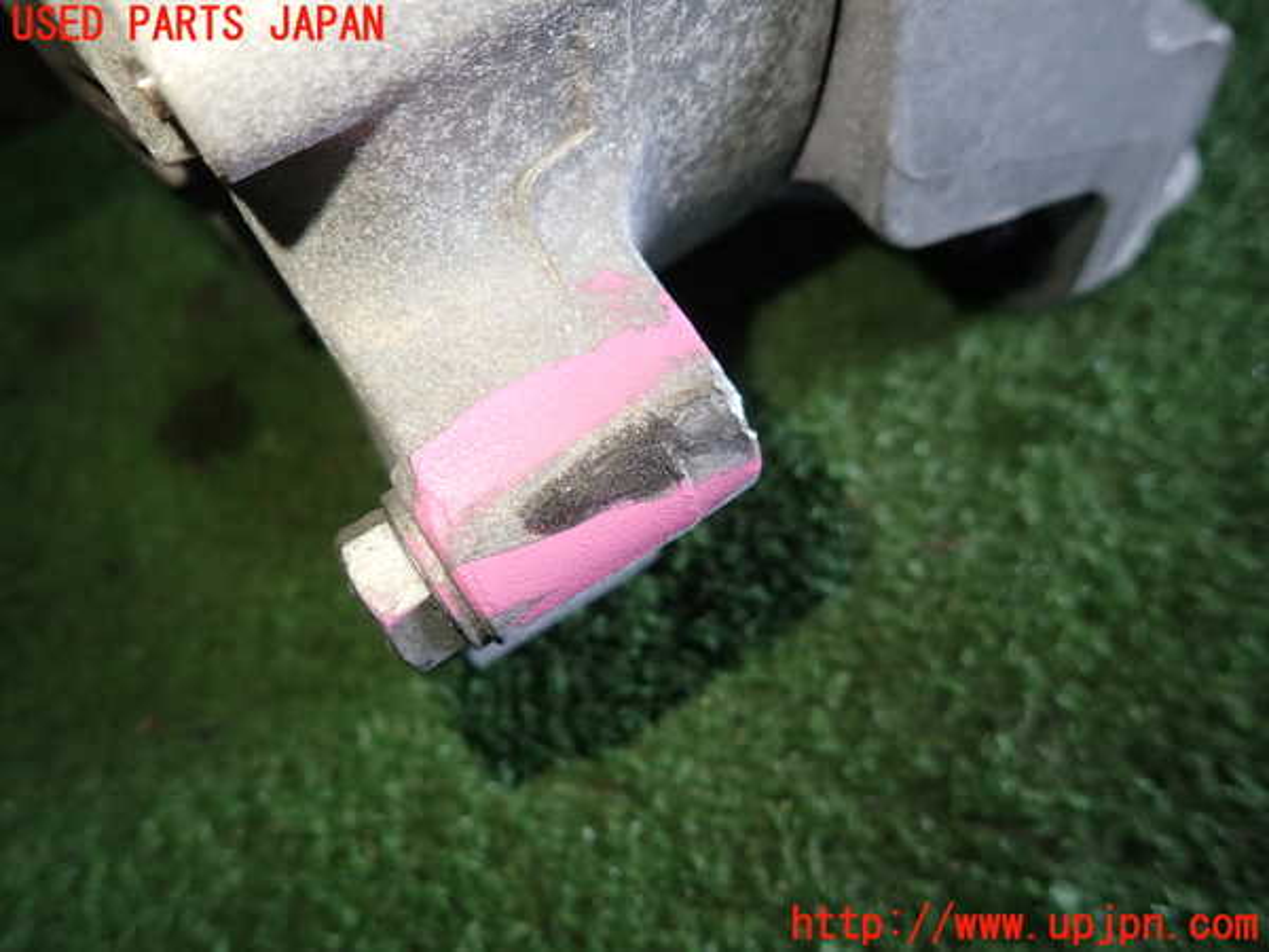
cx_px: 634
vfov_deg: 54.9
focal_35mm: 25
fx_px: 916
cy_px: 476
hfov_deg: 69.4
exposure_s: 1/60
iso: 125
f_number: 2
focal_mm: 4.5
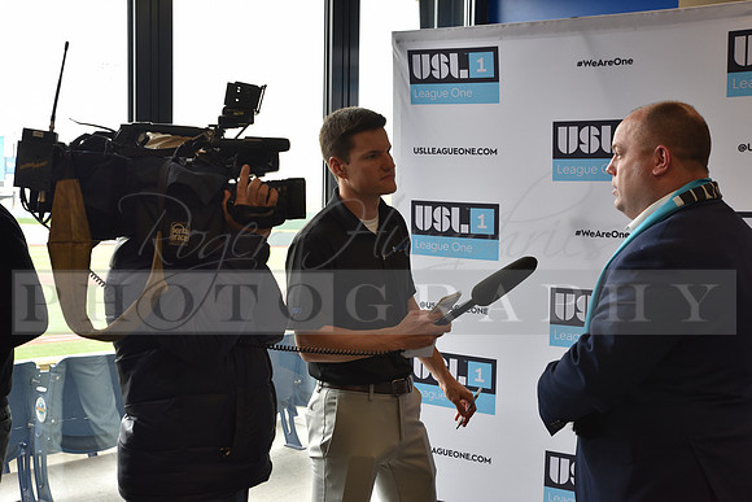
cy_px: 251
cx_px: 376
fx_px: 877
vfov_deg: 31.9
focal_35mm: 42
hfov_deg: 46.4
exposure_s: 1/100
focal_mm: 42
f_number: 5
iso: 400
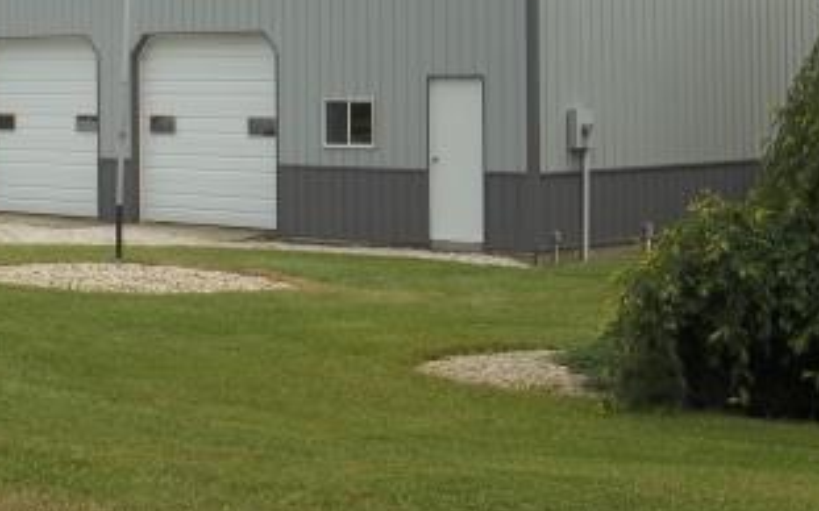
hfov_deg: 22.8
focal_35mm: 91
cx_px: 435
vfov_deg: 14.2
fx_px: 2030
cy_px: 66
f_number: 8.8
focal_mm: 8.3
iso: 64
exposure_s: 1/160
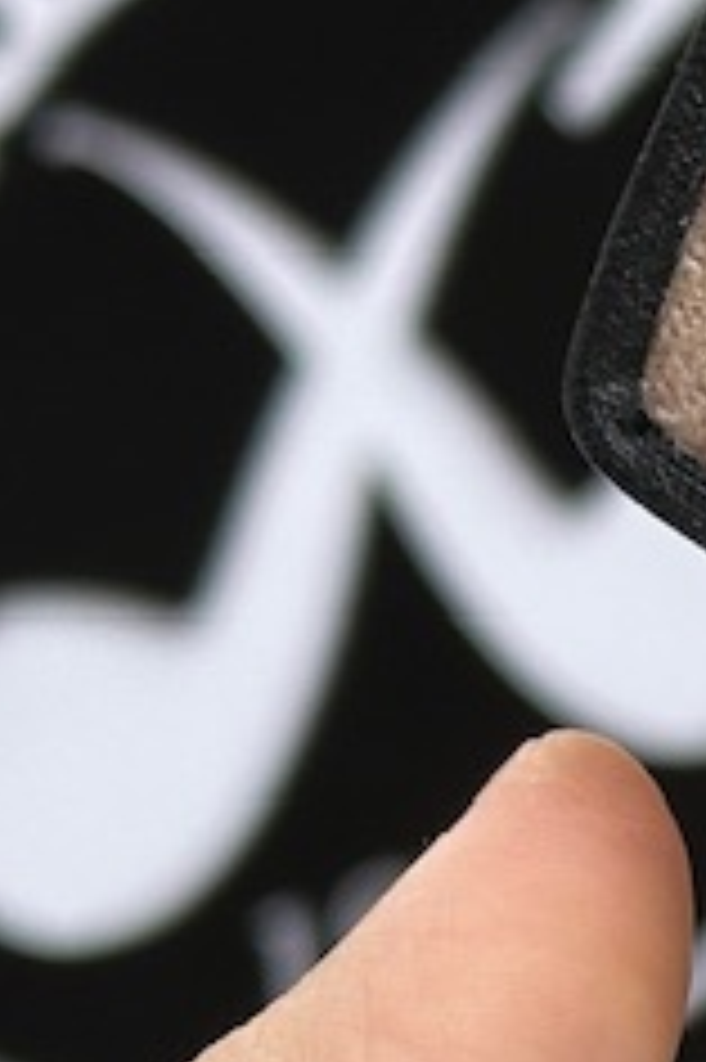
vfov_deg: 7.6
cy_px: 783
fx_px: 7983
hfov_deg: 4.8
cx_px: 2122
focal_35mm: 271
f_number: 1.78
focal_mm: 6.86
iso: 64
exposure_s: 1/694
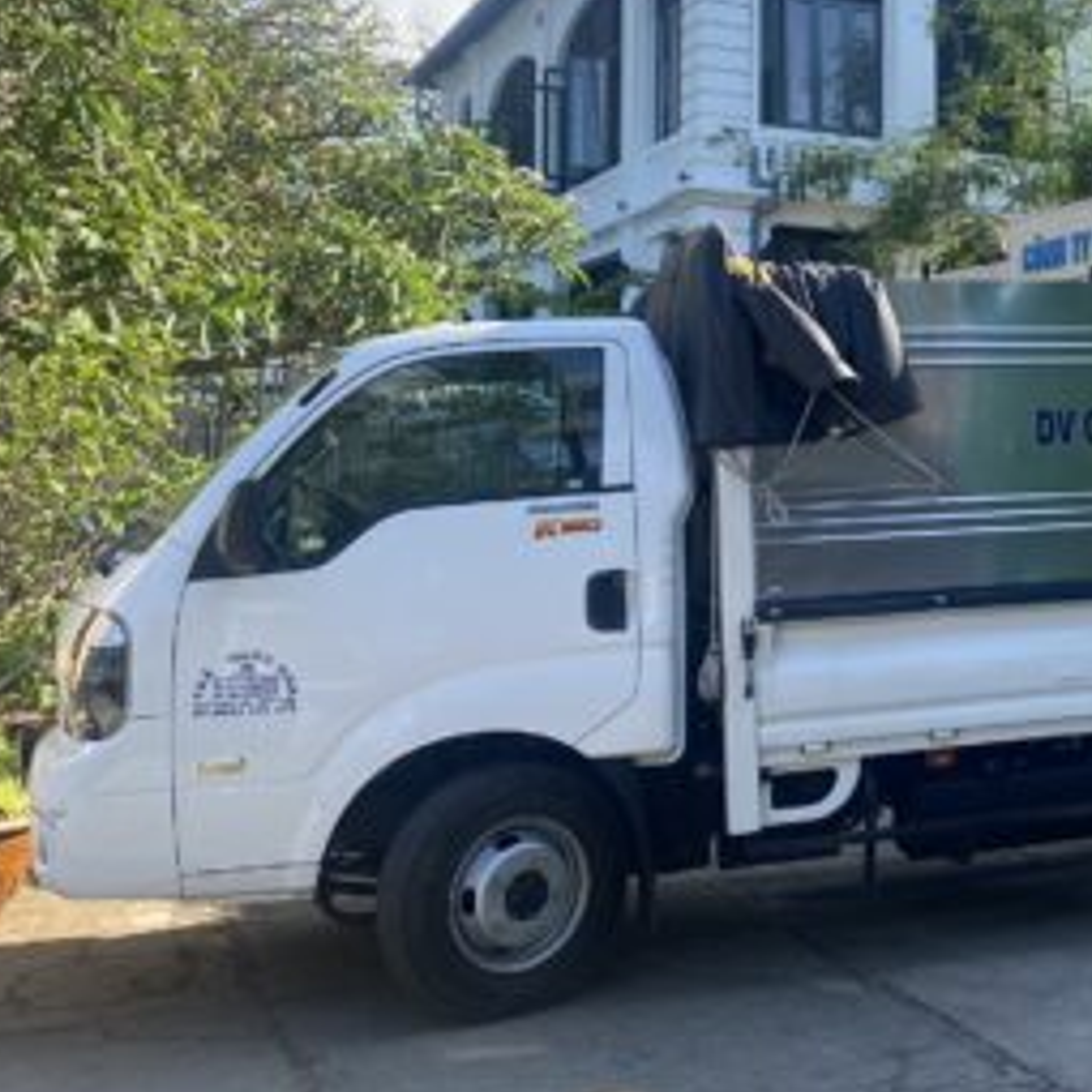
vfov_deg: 35.3
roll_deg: -0.2
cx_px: 1073
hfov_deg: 32.7
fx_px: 1713
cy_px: 454
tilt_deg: +1.6
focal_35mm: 48
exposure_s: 1/1083
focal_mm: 4.25
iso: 32
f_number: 1.8
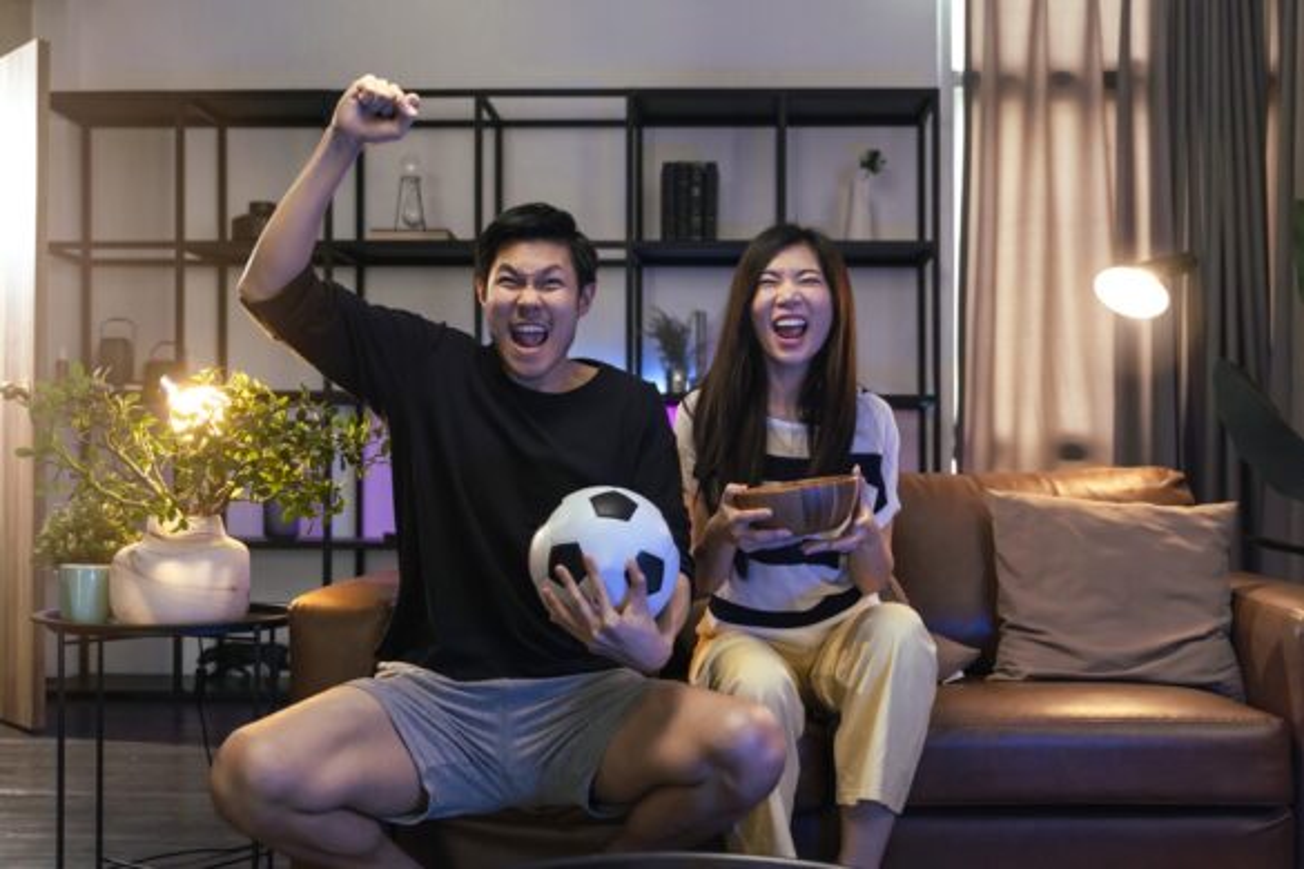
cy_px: 434
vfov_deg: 35.1
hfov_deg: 50.7
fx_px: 1376
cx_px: 652
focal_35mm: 38
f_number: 2.8
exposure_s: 1/400
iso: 1000
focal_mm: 38
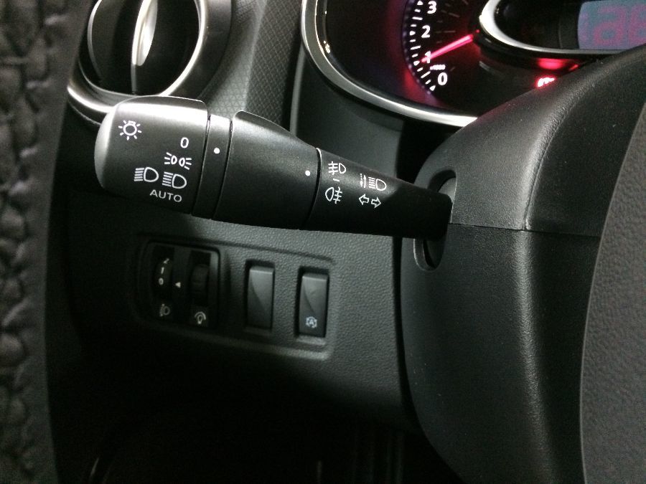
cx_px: 323
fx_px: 541
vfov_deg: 48.2
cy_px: 242
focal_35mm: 29
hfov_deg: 61.7
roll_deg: +6.1
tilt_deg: -27.1
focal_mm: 4.15
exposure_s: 1/17
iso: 500
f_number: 2.2
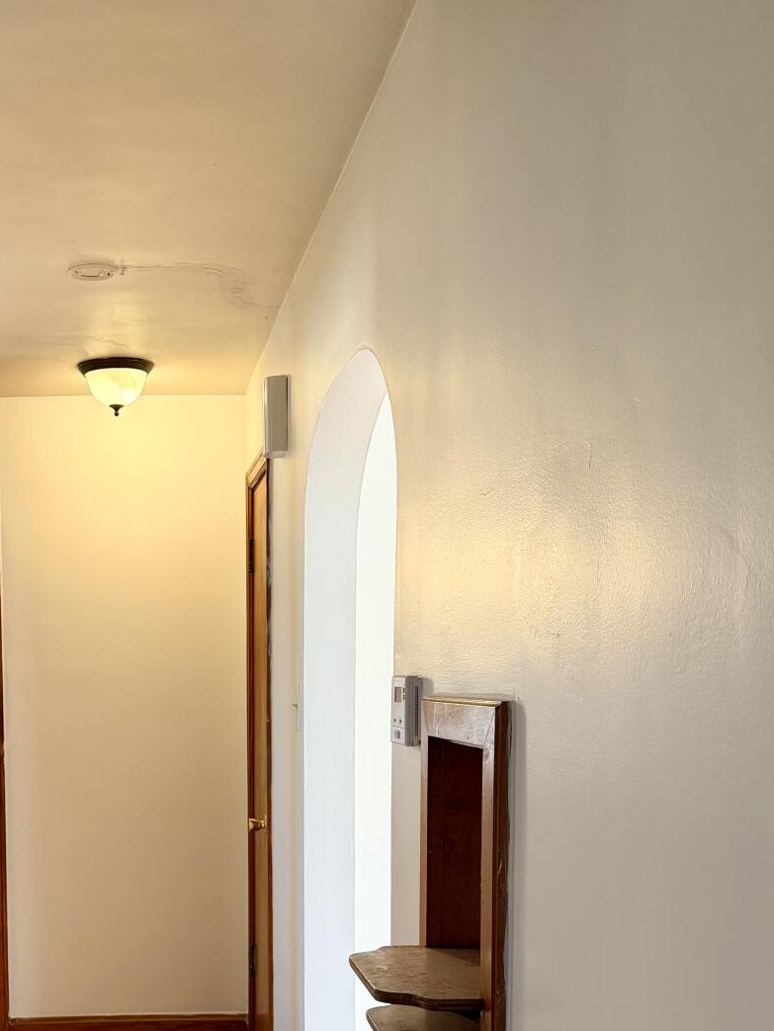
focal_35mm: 46
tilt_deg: -4.3
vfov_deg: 39.9
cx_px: 130
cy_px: 798
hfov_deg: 30.6
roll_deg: +0.8
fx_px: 1371
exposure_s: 1/60
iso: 160
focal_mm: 6.76
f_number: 1.78
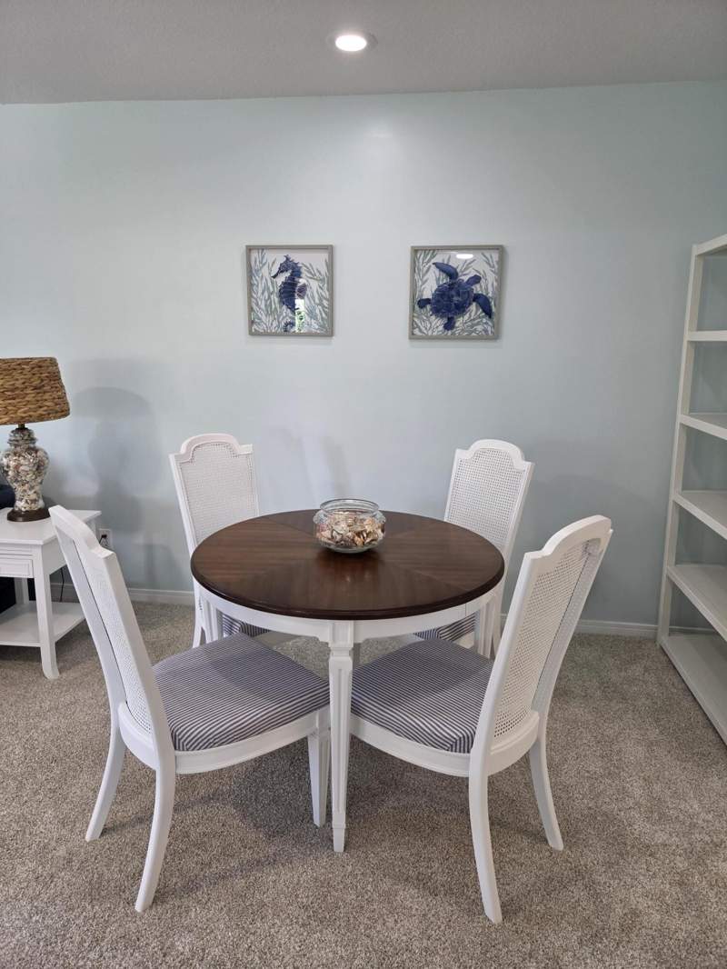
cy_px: 484
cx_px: 364
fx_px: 644
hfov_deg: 58.9
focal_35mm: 23
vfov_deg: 73.9
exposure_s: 1/120
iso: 250
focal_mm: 5.4
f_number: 1.8
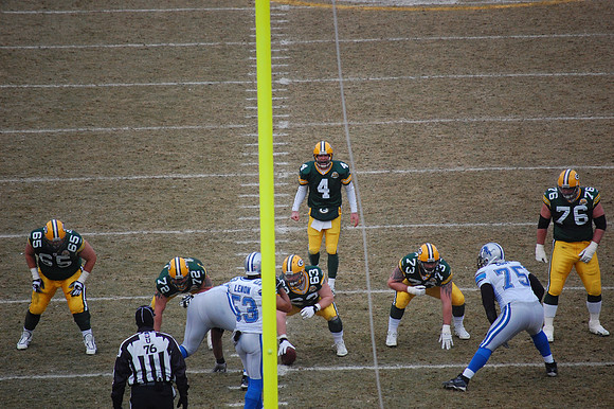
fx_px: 4858
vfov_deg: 4.8
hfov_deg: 7.2
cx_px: 307
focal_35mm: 285
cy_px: 204
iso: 800
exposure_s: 1/1250
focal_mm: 190
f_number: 5.6
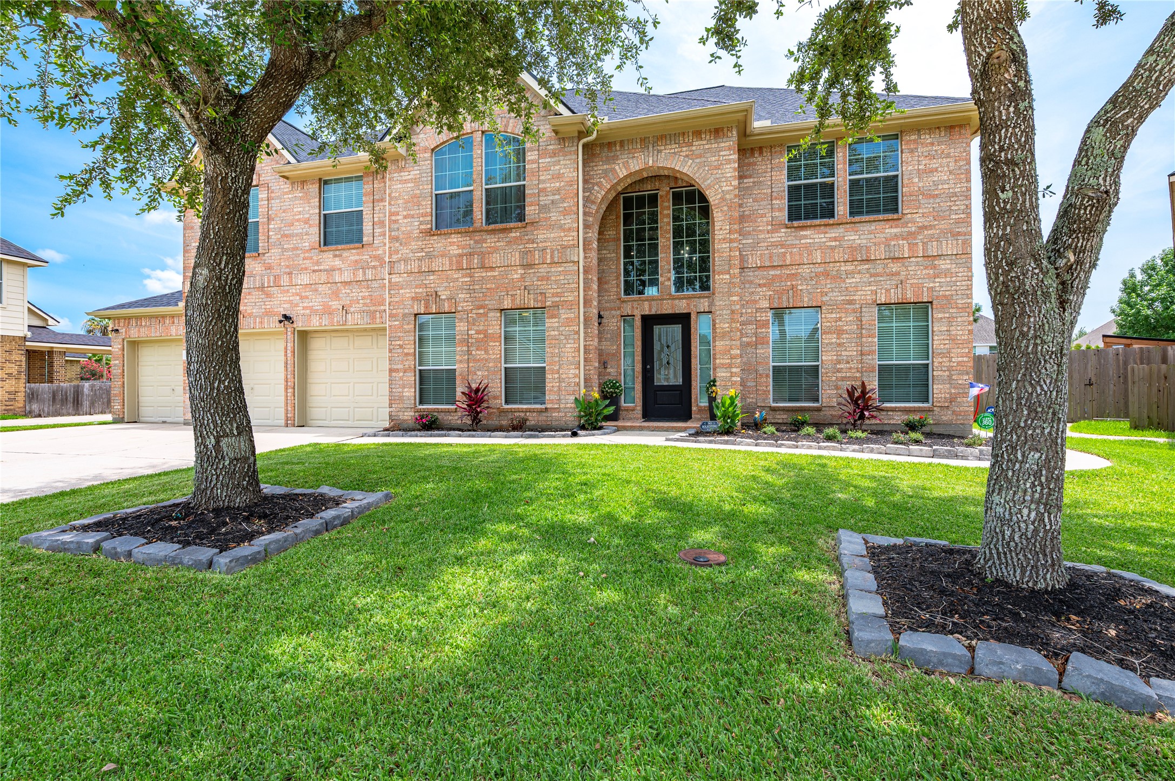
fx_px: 554
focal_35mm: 17
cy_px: 390
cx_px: 588
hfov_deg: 93.3
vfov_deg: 70.4
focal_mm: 17
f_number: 11
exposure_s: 1/80
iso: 125
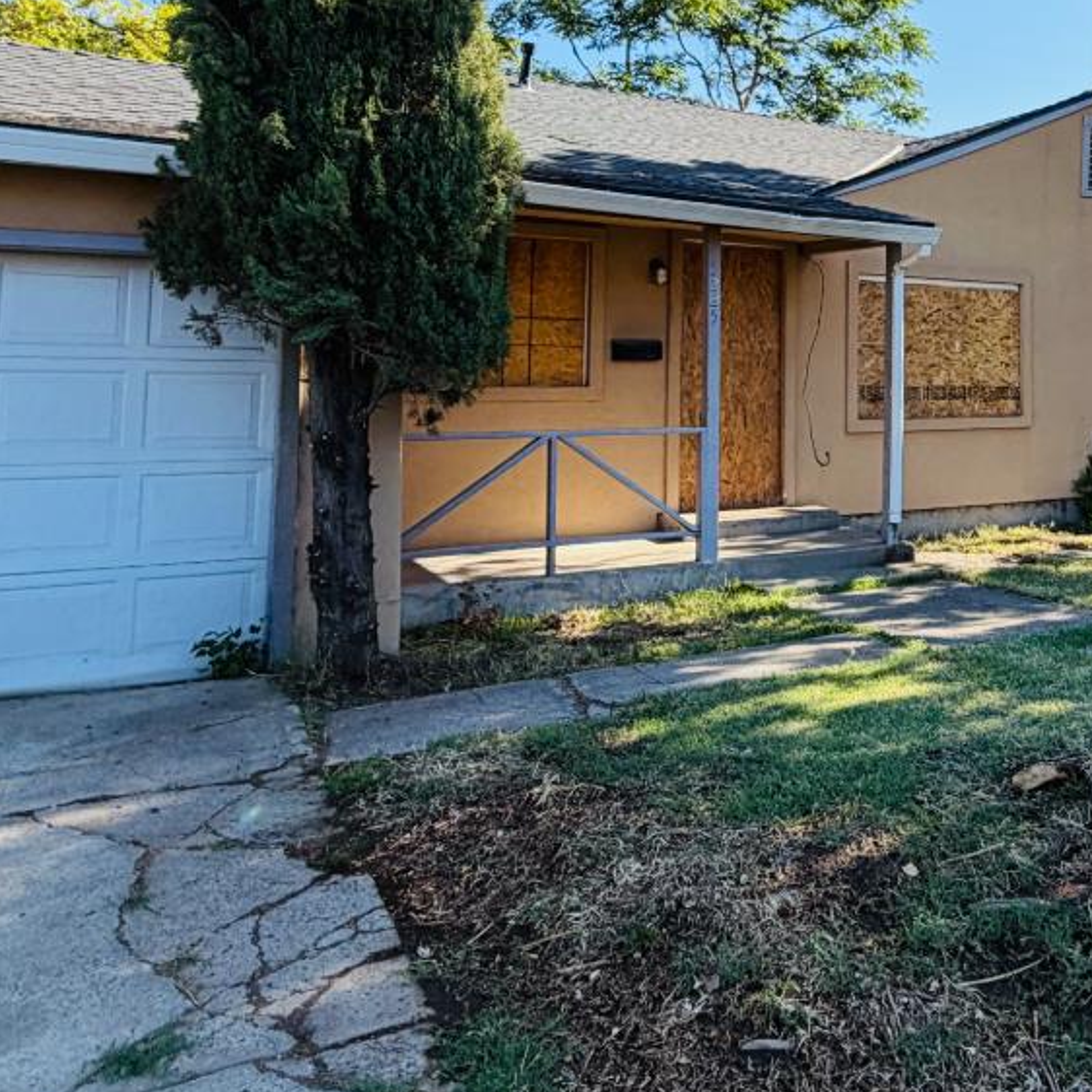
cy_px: 312
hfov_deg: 46.8
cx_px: 892
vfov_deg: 48.4
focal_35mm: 33
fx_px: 1178
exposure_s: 1/502
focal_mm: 2.22
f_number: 2.2
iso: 40
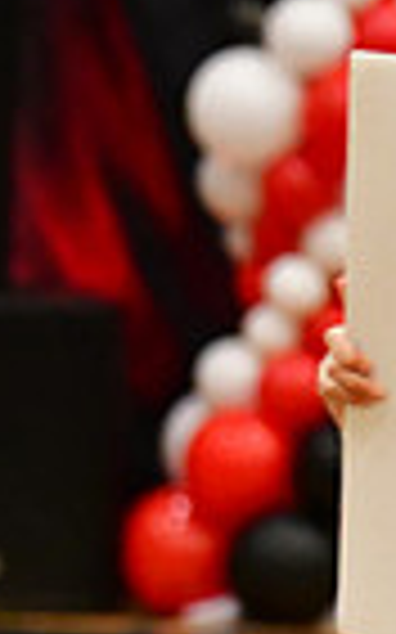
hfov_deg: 1.3
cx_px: -738
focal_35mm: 1009
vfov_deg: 2.1
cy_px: 295
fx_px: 17441
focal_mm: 160
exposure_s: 1/500
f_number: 3.5
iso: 4000
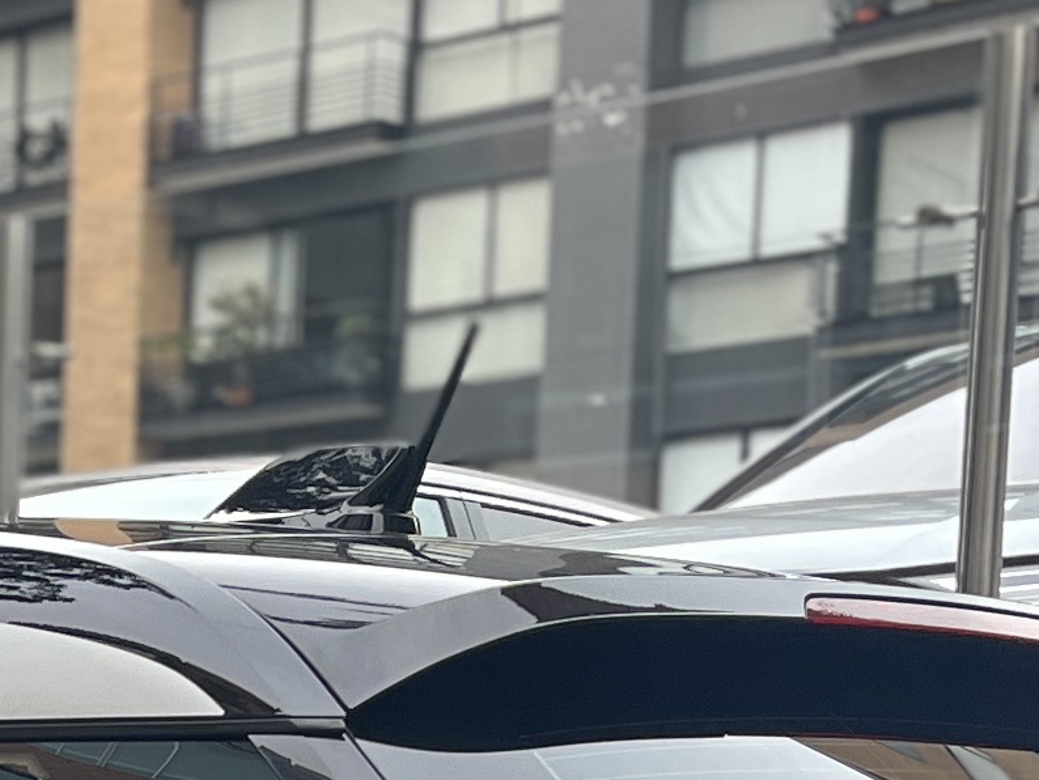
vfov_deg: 10.5
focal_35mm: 132
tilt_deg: -6.1
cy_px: 1472
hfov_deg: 14.0
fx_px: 3963
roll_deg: -0.9
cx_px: -535
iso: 64
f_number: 1.6
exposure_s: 1/121
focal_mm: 5.1
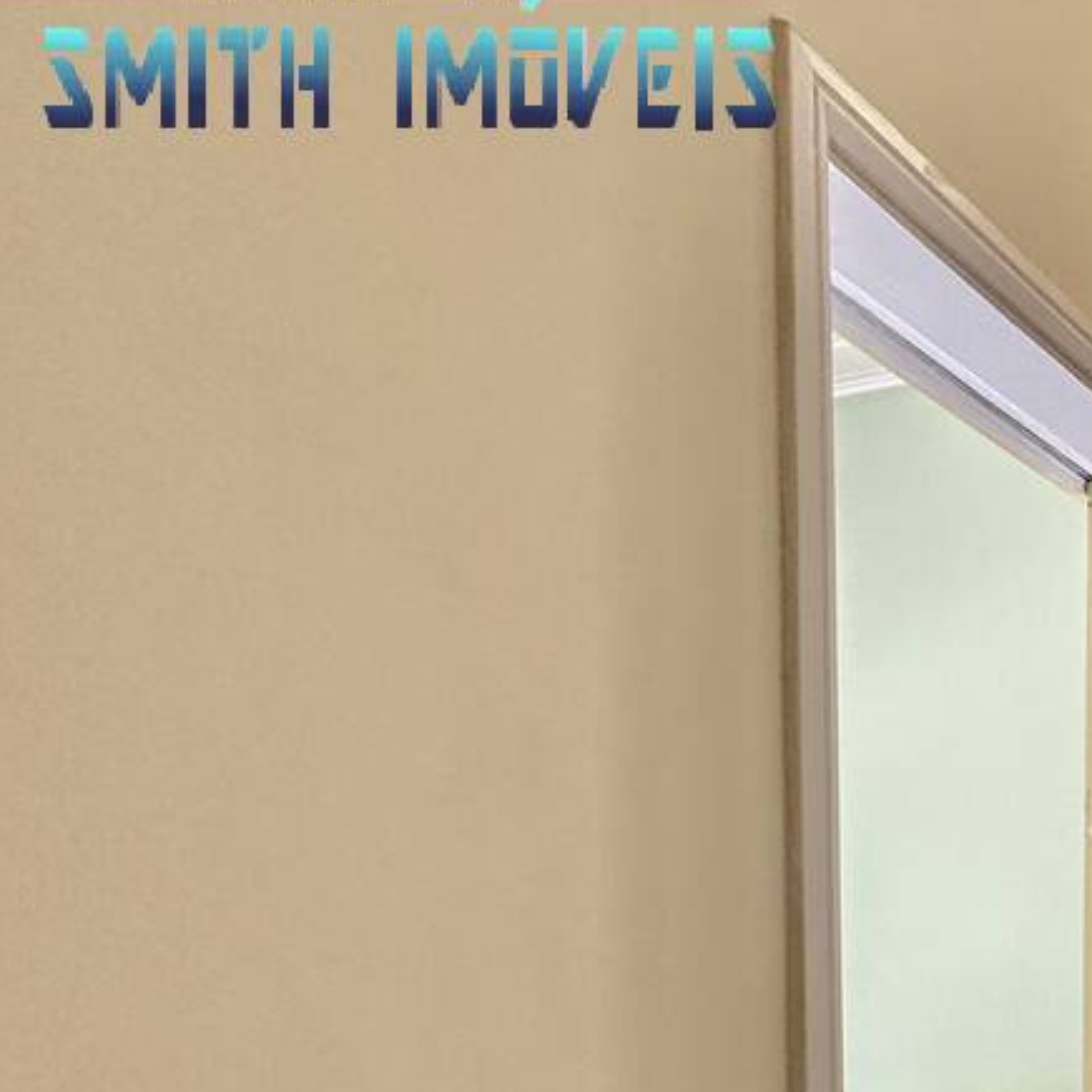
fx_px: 1463
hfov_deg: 27.0
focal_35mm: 41
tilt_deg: -0.2
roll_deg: +0.3
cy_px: 939
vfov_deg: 38.7
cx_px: 1682
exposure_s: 1/120
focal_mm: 2.22
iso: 160
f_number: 2.2
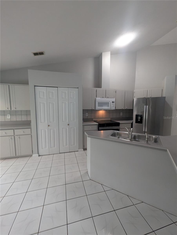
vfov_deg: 106.1
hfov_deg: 90.0
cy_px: 118
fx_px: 88
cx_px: 88
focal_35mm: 13
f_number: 2.2
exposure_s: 1/60
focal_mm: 1.95
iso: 417
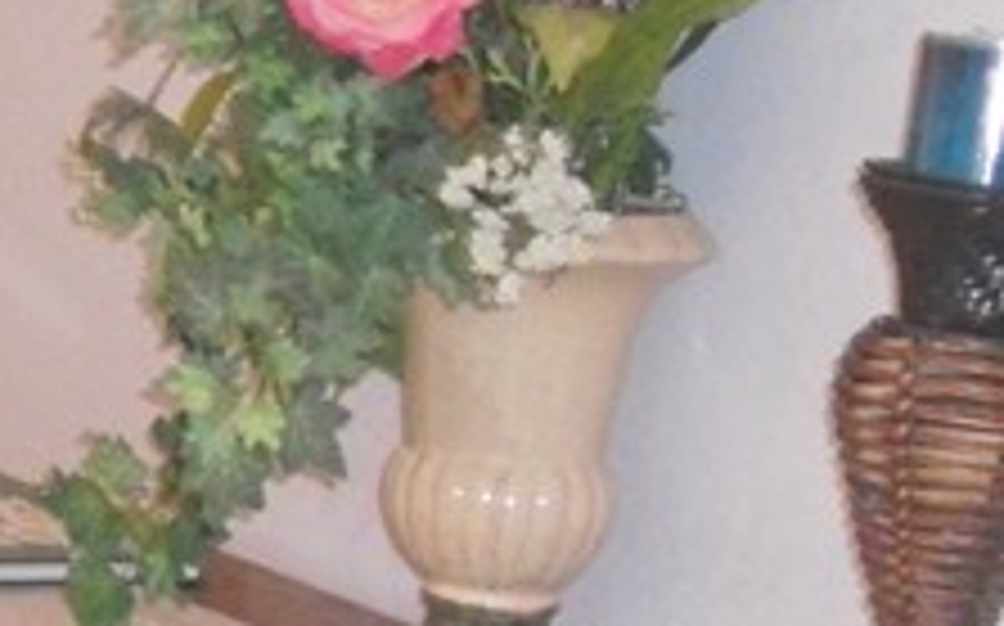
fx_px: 5058
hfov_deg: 10.9
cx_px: -477
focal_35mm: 185
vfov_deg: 7.1
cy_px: 405
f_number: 3.9
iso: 500
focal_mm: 6.9
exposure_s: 1/30
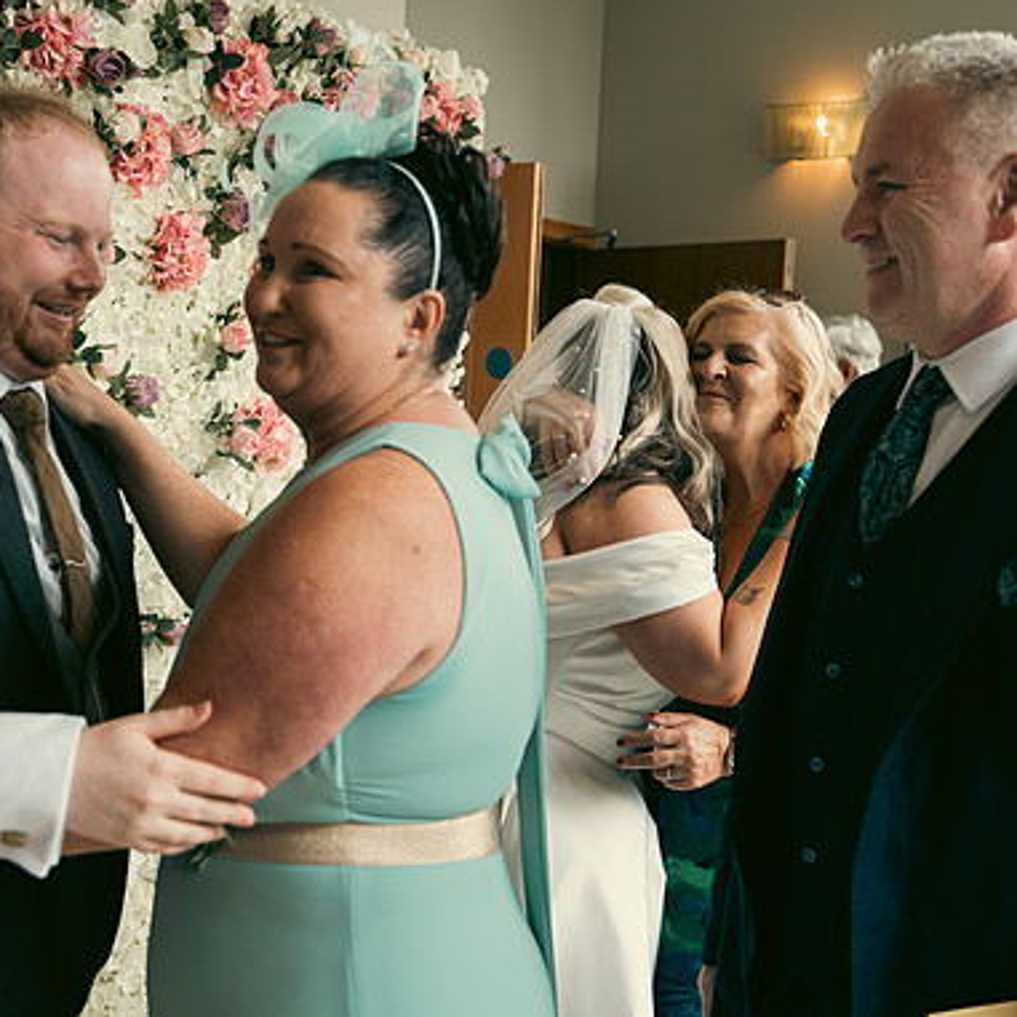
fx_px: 1463
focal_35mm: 44
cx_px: 494
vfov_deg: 38.3
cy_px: 503
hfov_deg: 38.3
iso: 400
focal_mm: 34
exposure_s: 1/160
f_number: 3.5
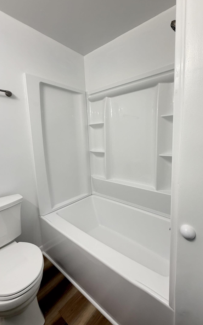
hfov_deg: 70.8
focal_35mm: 16
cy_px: 157
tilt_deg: -7.4
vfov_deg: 97.8
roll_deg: +1.6
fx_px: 142
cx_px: 118
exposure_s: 1/60
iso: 400
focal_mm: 2.22
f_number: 2.2
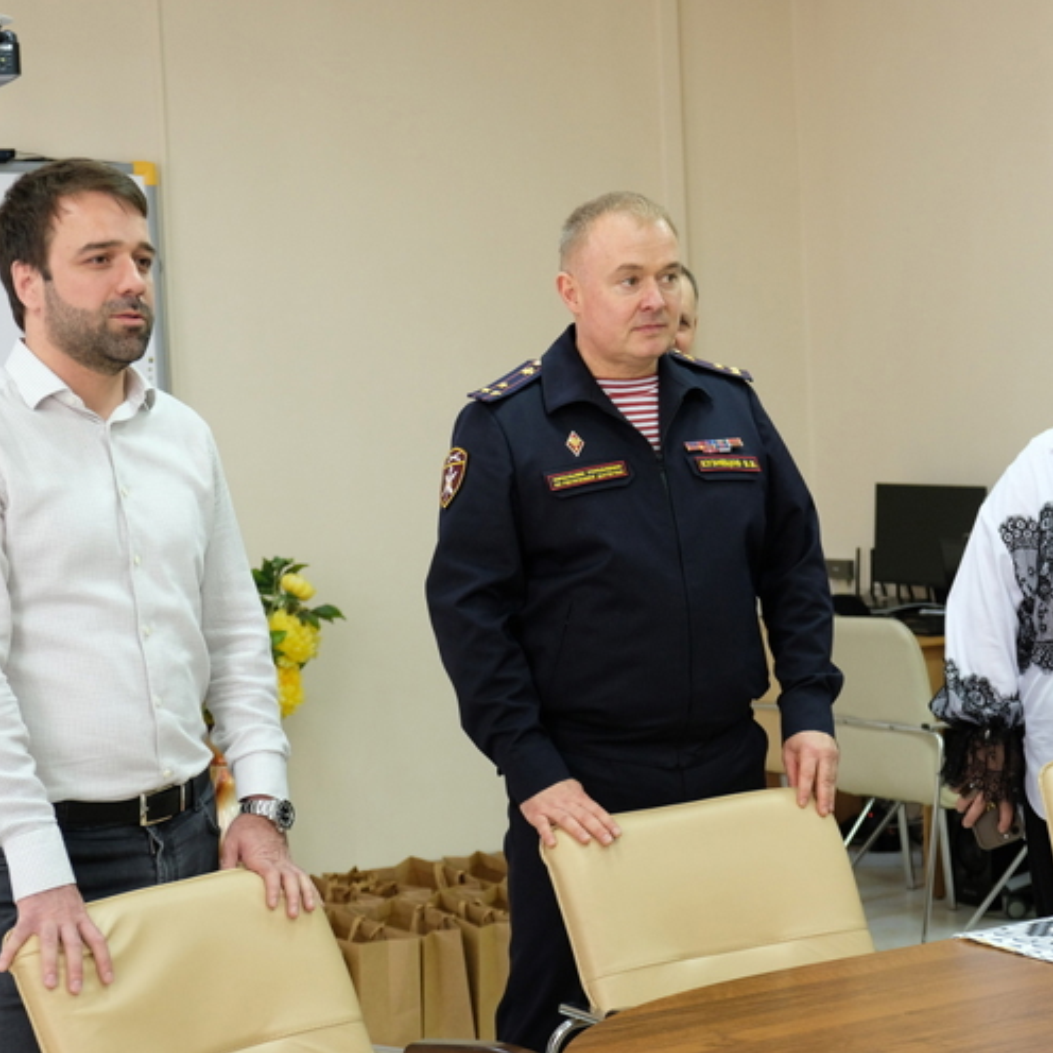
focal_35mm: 72
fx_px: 2478
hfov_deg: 24.0
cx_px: 611
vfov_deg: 24.0
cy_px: 524
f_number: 3.6
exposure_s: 1/120
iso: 1250
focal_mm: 37.4
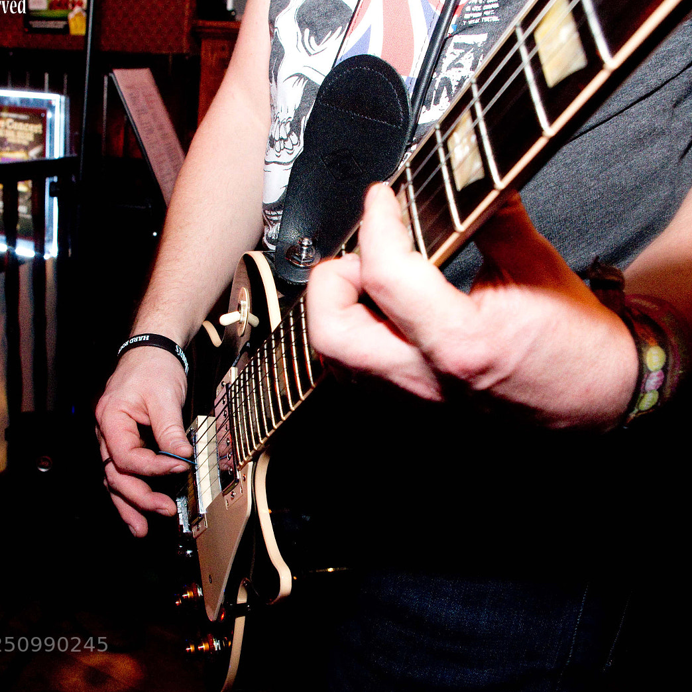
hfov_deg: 42.7
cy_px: 346
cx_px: 292
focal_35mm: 39
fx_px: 882
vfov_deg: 42.8
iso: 1600
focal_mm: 20
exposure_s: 1/15
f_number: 6.3
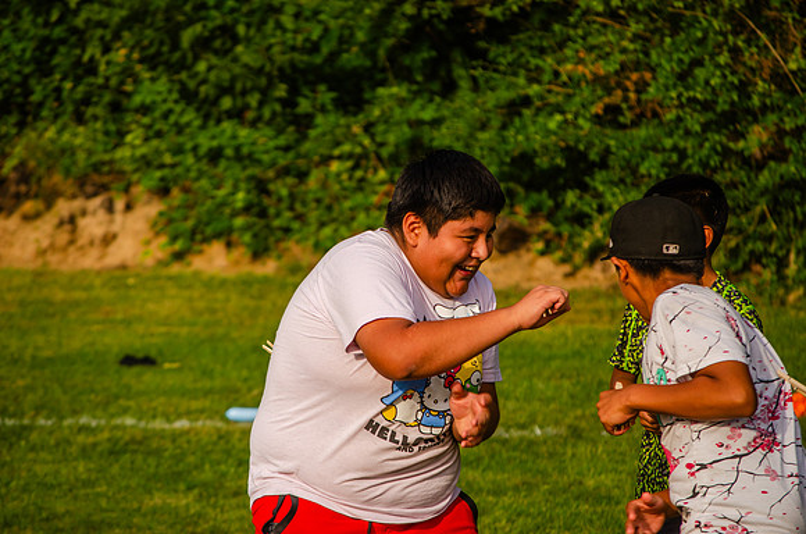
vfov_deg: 6.3
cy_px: 267
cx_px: 403
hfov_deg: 9.5
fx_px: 4859
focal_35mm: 218
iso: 200
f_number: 6.3
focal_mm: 145
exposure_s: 1/640
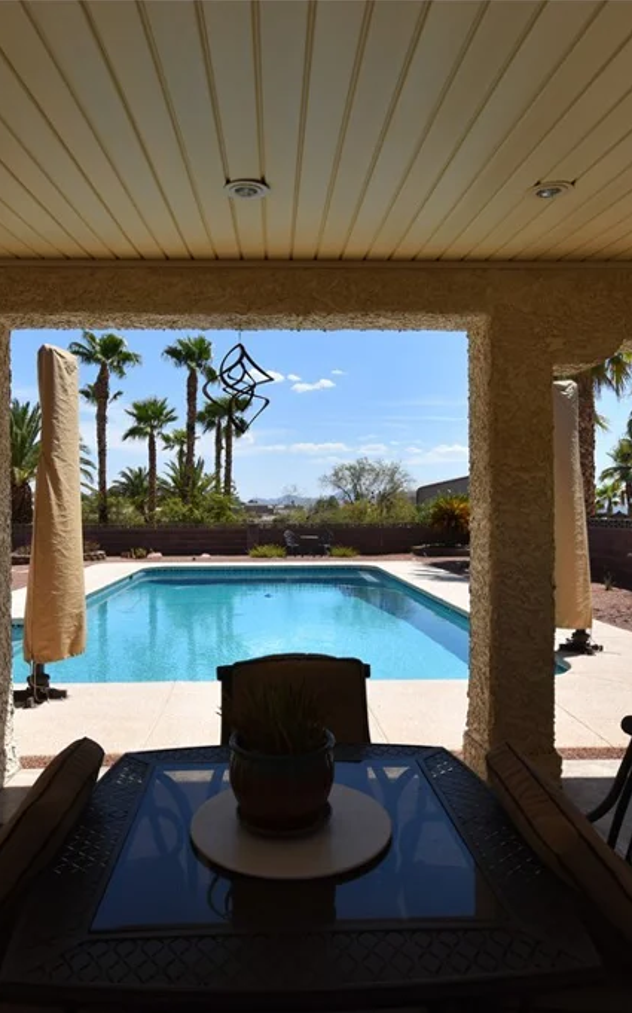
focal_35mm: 23
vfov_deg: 77.2
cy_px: 506
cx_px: 277
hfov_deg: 52.8
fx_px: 635
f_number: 10
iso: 200
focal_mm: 10
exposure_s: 1/400
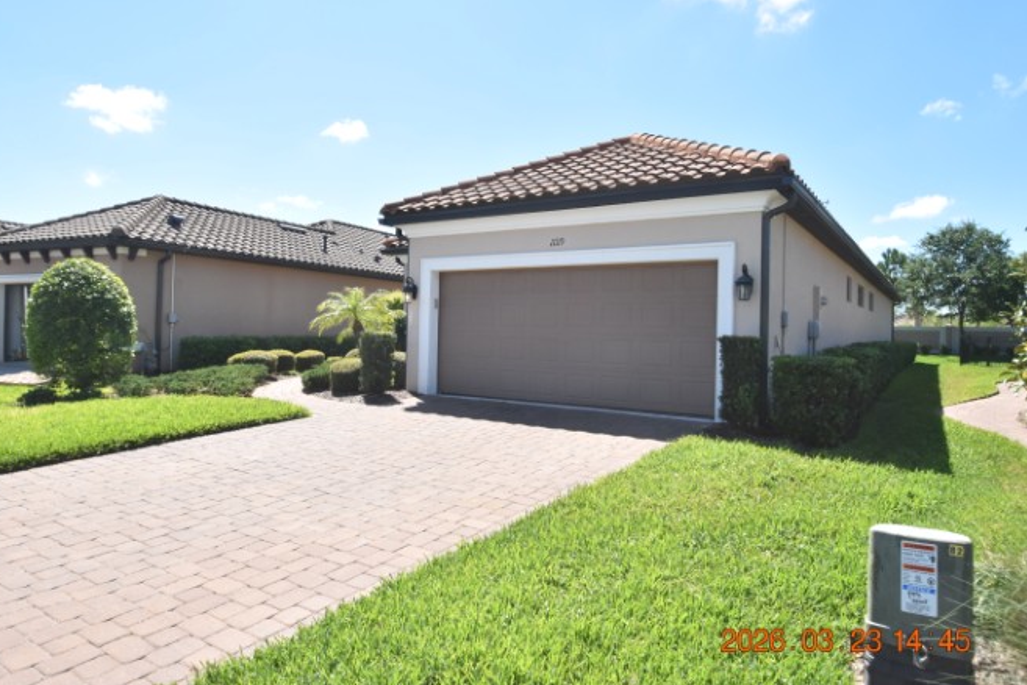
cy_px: 322
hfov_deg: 76.1
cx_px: 514
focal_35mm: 23
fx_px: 656
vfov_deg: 55.1
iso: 800
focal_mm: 14
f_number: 3.8
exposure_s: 1/4000
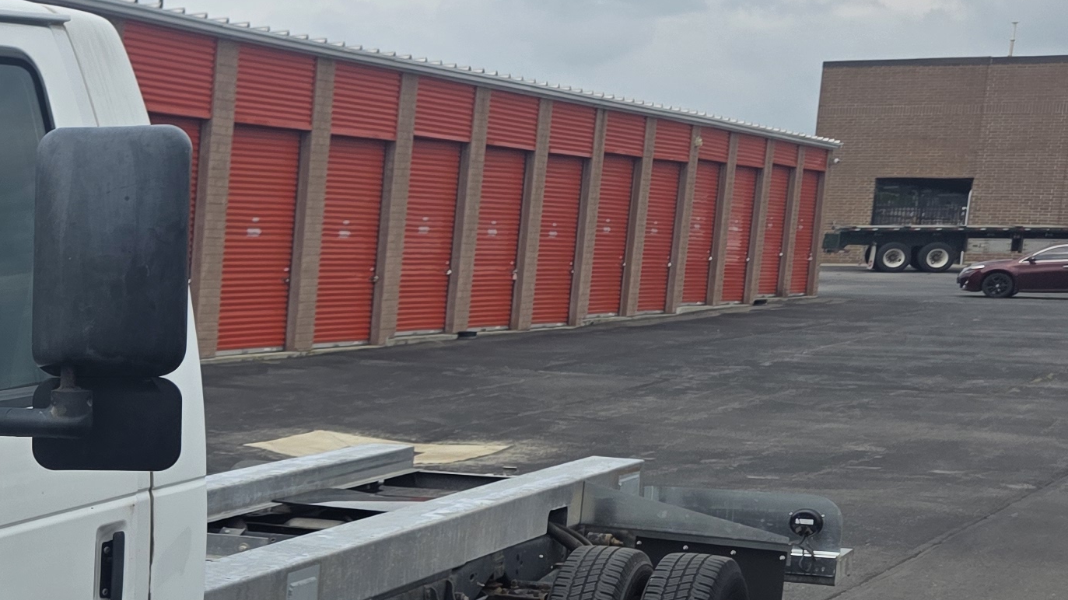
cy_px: 559
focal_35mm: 73
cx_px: -363
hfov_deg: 24.7
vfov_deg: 16.3
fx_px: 2067
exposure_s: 1/4889
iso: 80
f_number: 1.7
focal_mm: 6.3
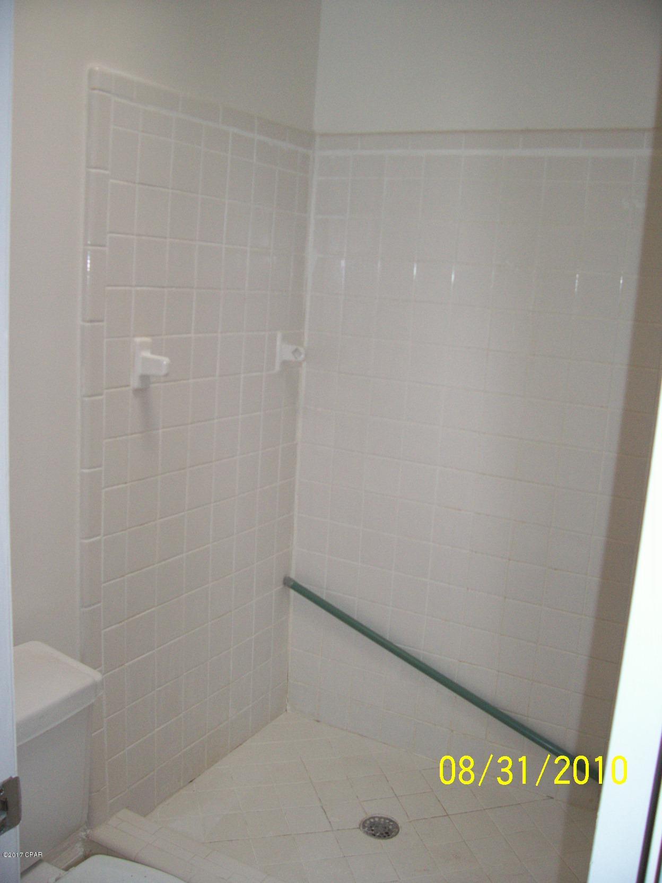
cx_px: 331
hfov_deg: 41.8
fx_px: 867
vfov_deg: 54.0
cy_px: 442
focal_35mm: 34
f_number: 2.7
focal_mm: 5.6
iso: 140
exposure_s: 1/112
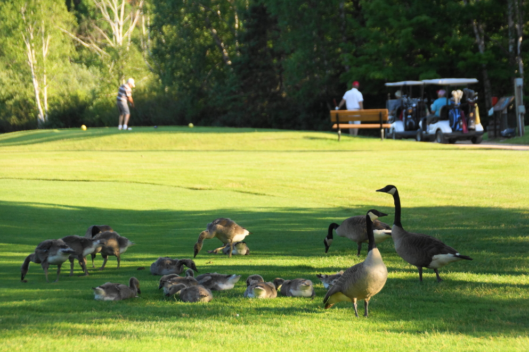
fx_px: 2219
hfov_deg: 13.6
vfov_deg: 9.1
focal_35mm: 151
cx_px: 264
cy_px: 176
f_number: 5.6
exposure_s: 1/160
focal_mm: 100
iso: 320
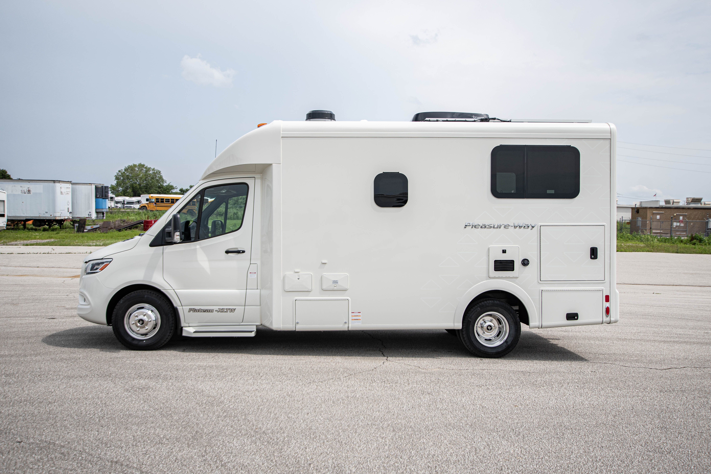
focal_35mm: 30
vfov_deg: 43.6
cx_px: 356
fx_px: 592
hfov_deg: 61.9
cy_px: 237
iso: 100
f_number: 4
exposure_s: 1/1000
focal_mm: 20
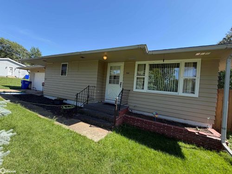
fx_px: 94
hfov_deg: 102.1
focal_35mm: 14
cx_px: 116
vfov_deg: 85.7
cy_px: 87
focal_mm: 2.22
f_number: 2.2
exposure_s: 1/518
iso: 40
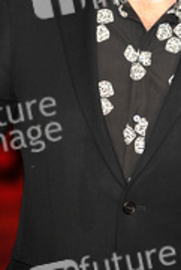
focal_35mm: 441
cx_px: 149
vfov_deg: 4.7
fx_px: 3319
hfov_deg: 3.1
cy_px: 58
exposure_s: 1/250
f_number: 4
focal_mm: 200
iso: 1000
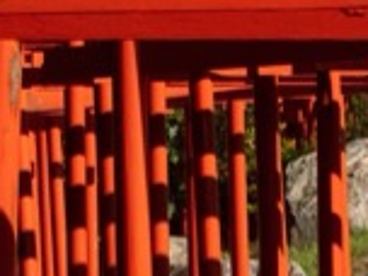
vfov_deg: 6.5
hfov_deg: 8.7
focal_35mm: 228
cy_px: 272
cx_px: 278
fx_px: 2424
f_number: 22
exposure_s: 1/500
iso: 6400
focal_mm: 50
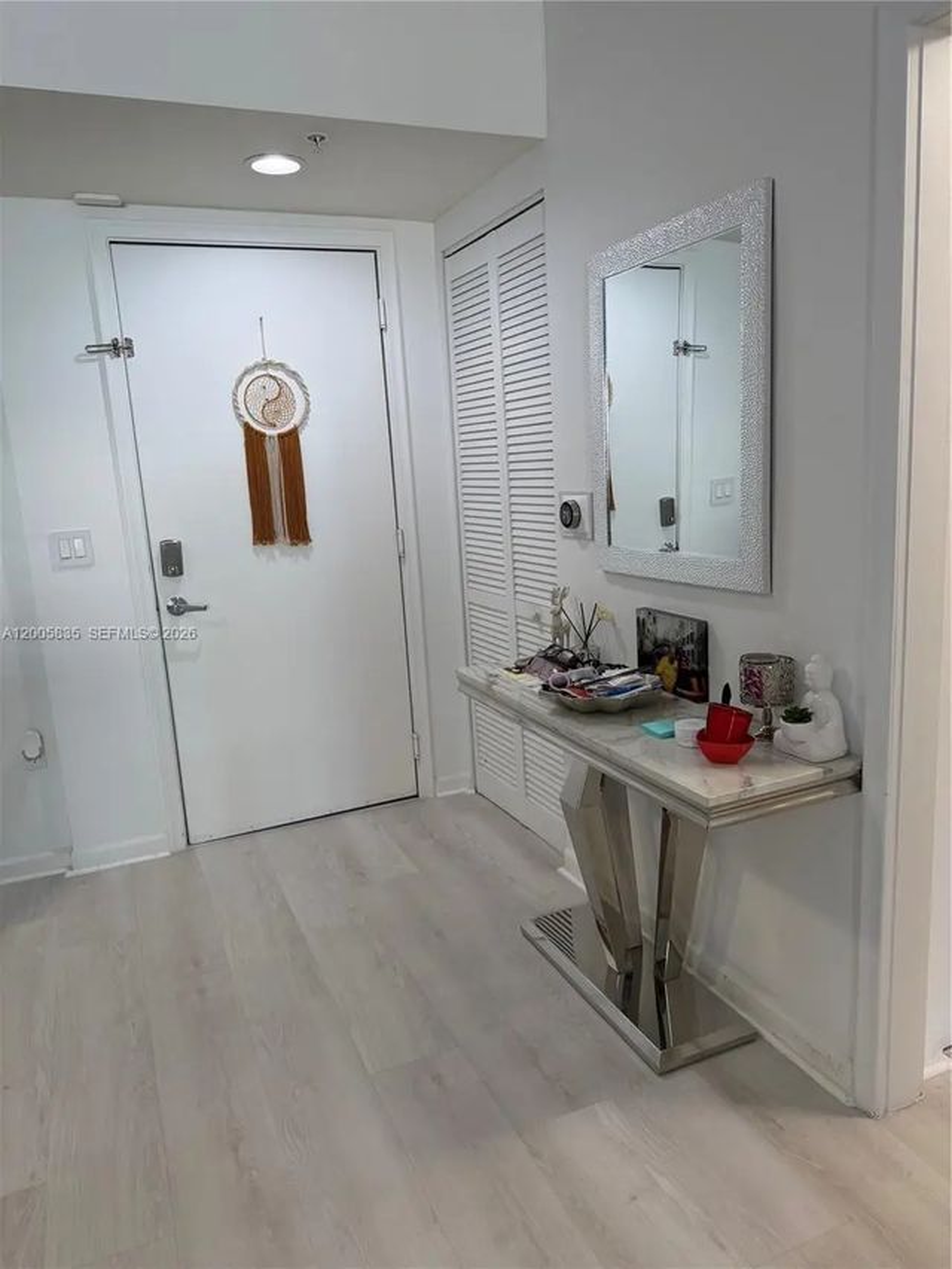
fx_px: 880
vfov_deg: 71.6
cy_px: 634
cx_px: 476
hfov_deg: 56.8
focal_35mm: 24
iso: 160
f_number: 1.78
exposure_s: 1/208
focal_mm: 6.76
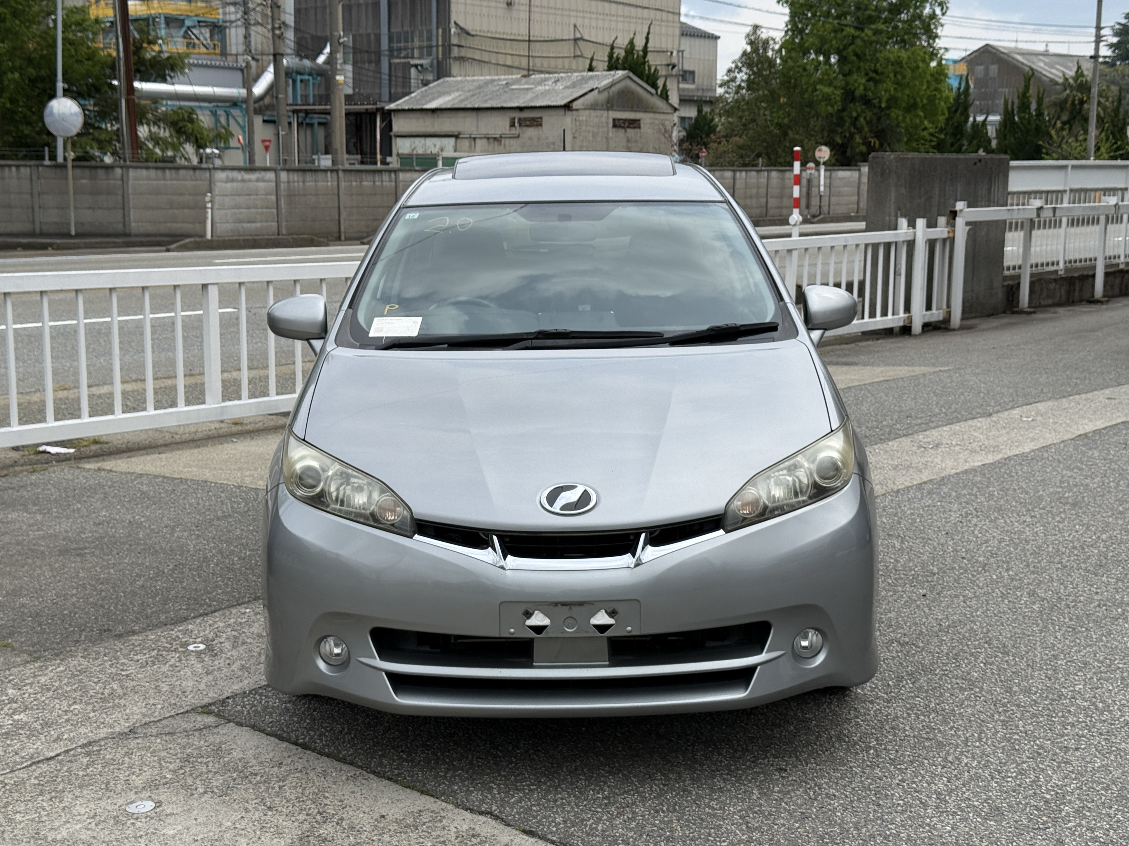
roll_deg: -0.3
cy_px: 423
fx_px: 1566
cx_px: 564
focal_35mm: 48
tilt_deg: -8.6
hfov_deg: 39.7
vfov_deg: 30.3
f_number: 1.78
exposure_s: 1/5208
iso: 64
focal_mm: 6.76
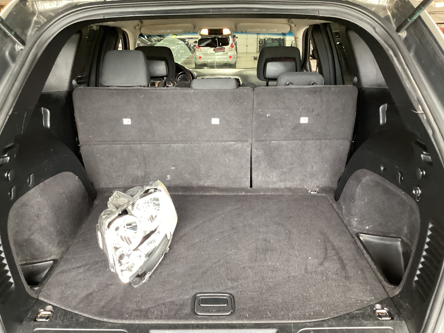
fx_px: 423
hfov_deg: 55.3
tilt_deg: -19.5
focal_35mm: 33
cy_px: 162
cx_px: 215
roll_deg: +0.3
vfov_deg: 42.9
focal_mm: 3.3
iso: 400
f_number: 2.4
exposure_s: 1/25
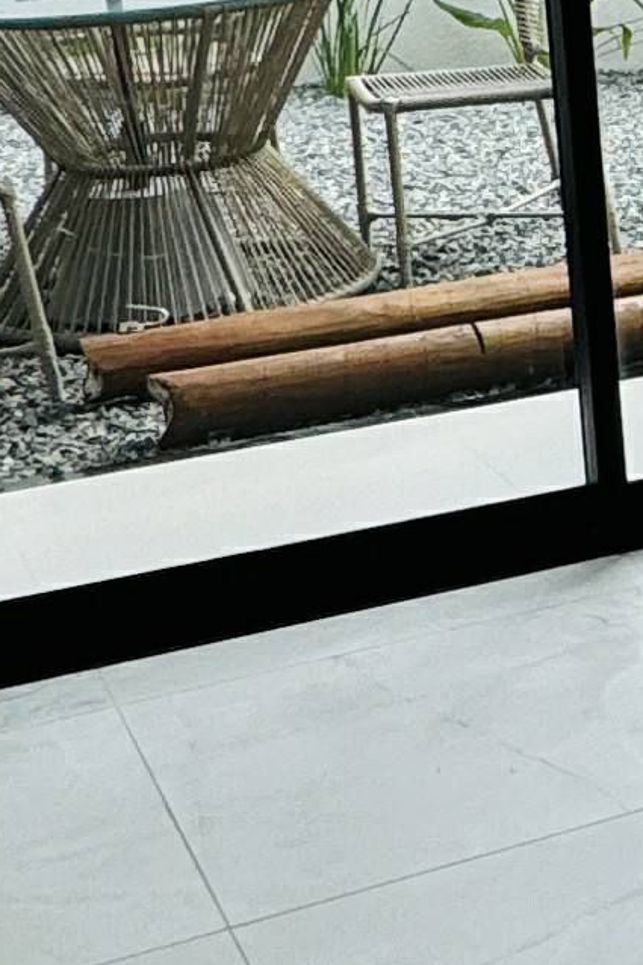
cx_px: 1421
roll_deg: +0.9
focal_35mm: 92
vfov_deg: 21.8
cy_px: 159
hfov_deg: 12.4
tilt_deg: -11.6
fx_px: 2466
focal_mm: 2.22
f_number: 2.2
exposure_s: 1/505
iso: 40
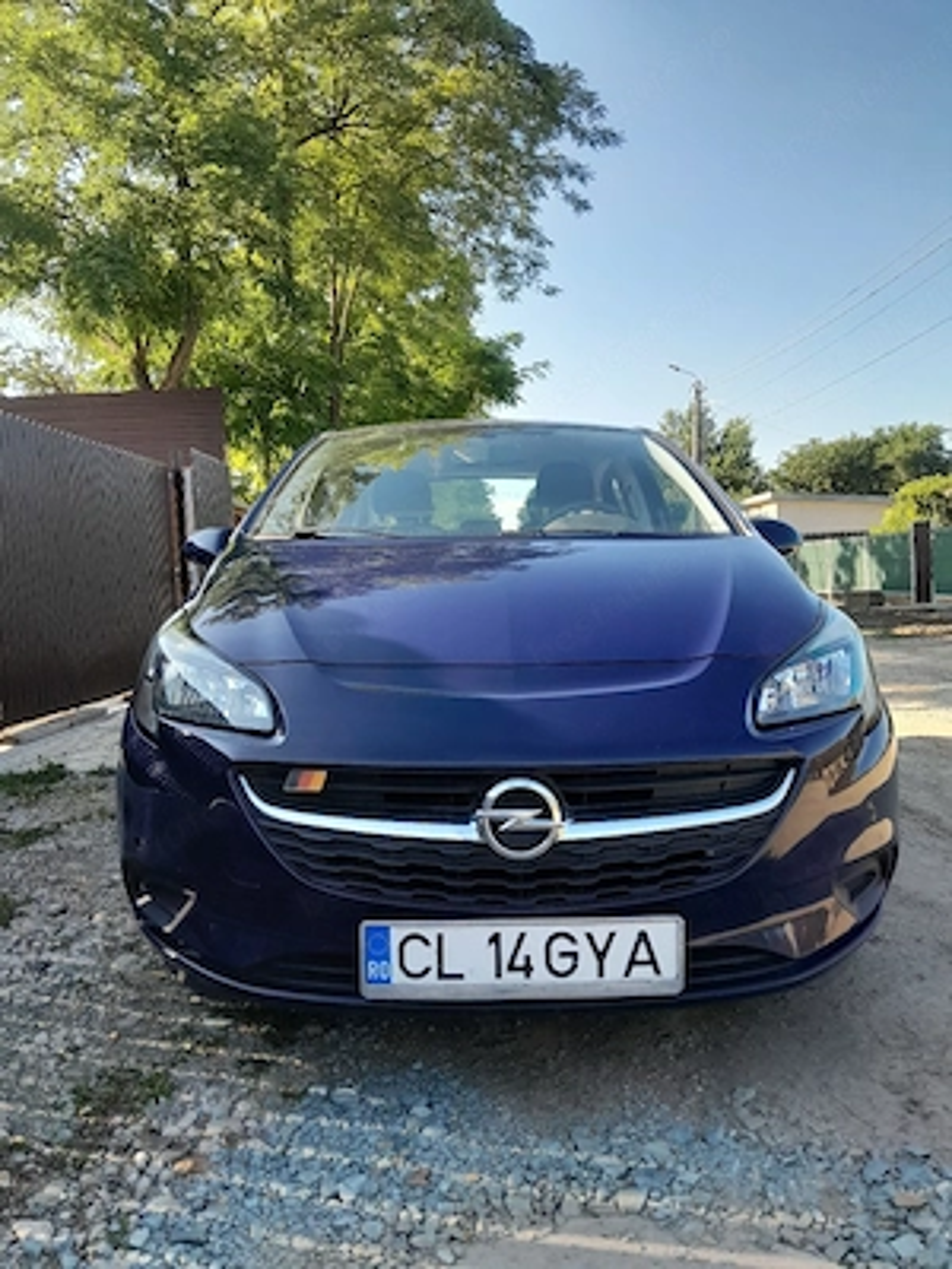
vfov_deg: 67.3
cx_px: 476
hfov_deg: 53.1
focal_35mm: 26
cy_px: 634
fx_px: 953
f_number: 1.8
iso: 40
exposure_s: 1/120
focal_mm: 3.98
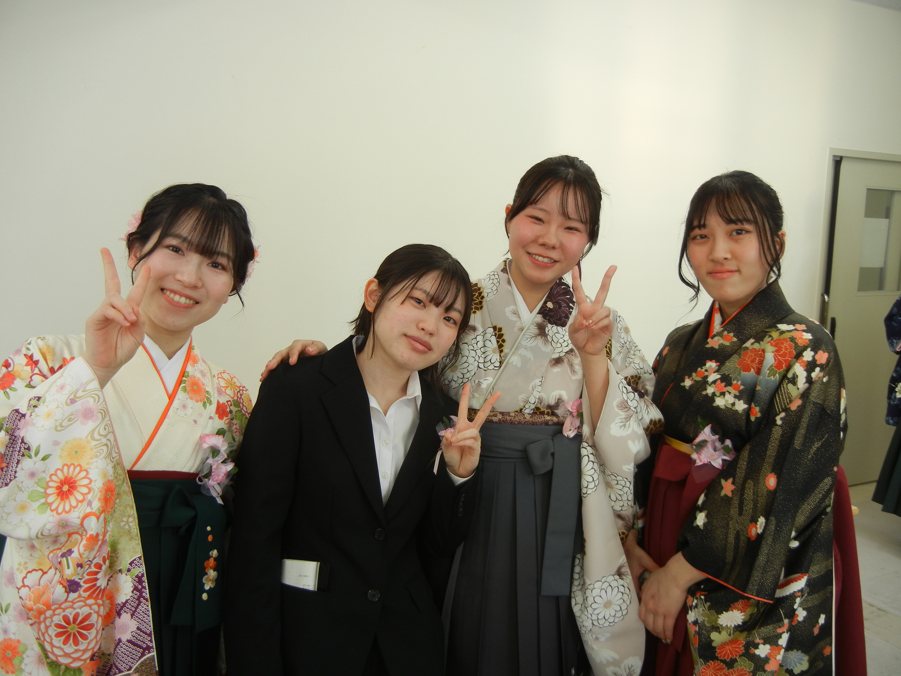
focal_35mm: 30
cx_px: 450
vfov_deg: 46.8
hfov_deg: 60.0
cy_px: 338
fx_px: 781
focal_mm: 5.4
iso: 160
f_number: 3.5
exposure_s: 1/69
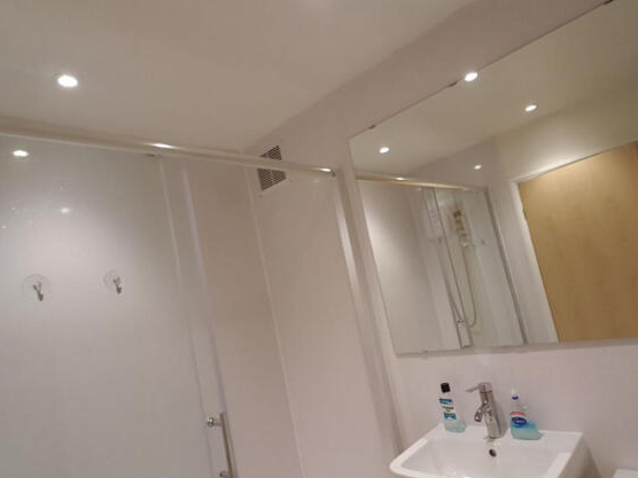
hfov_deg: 76.4
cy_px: 231
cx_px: 331
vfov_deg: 61.1
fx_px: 405
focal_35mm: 22
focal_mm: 2.1
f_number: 1.7
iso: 64
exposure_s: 1/50
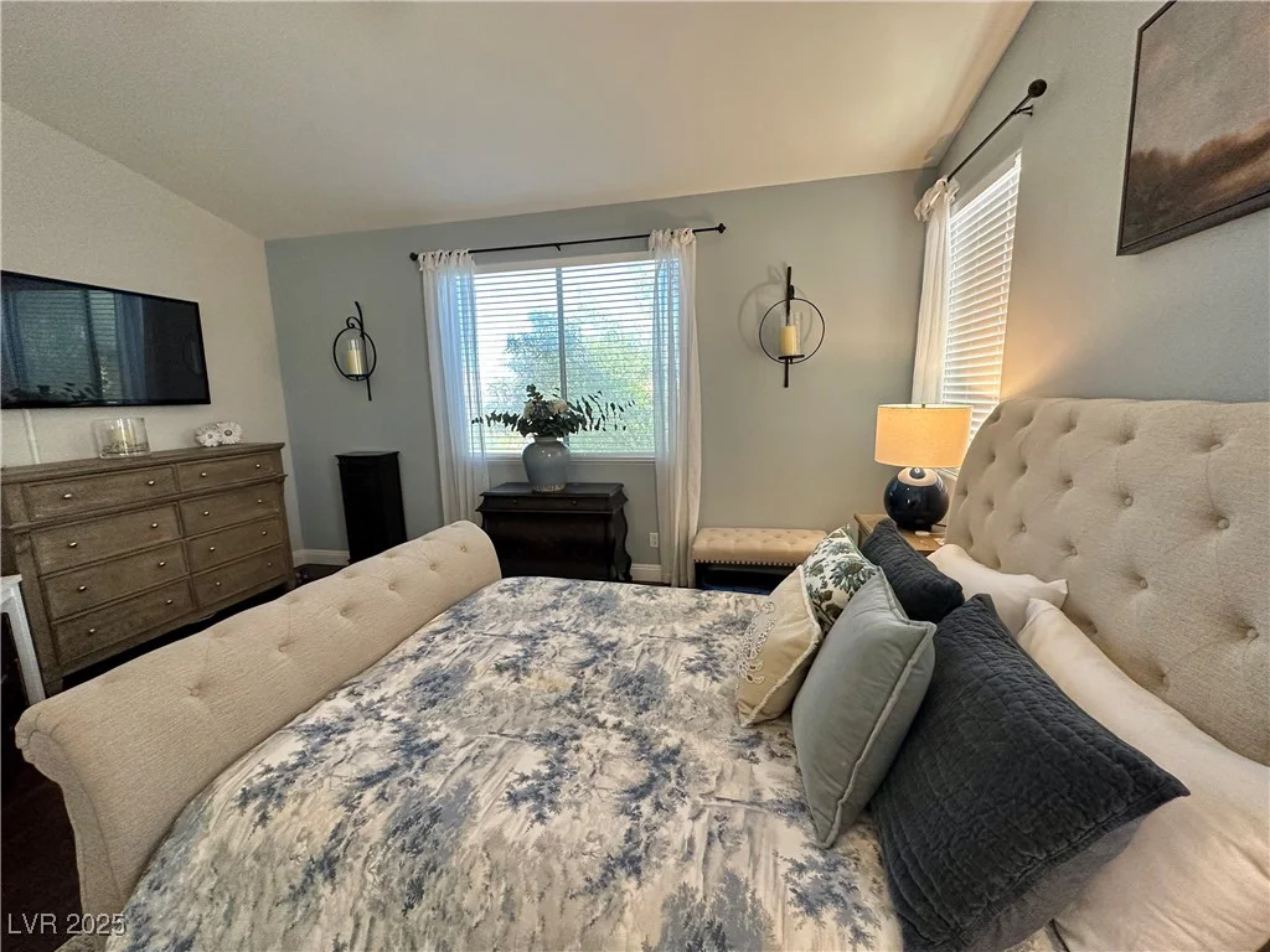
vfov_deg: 85.7
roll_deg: +1.2
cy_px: 476
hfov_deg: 102.1
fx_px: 514
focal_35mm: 14
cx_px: 635
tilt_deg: -10.3
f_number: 2.2
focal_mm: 2.22
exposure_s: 1/120
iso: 250
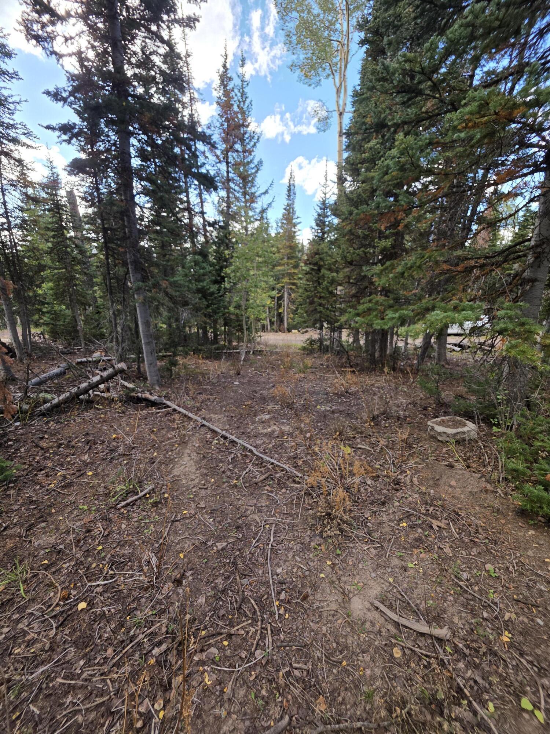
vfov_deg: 106.2
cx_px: 275
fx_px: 275
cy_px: 367
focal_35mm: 13
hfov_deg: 89.9
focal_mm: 2.2
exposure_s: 1/120
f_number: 1.9
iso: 25
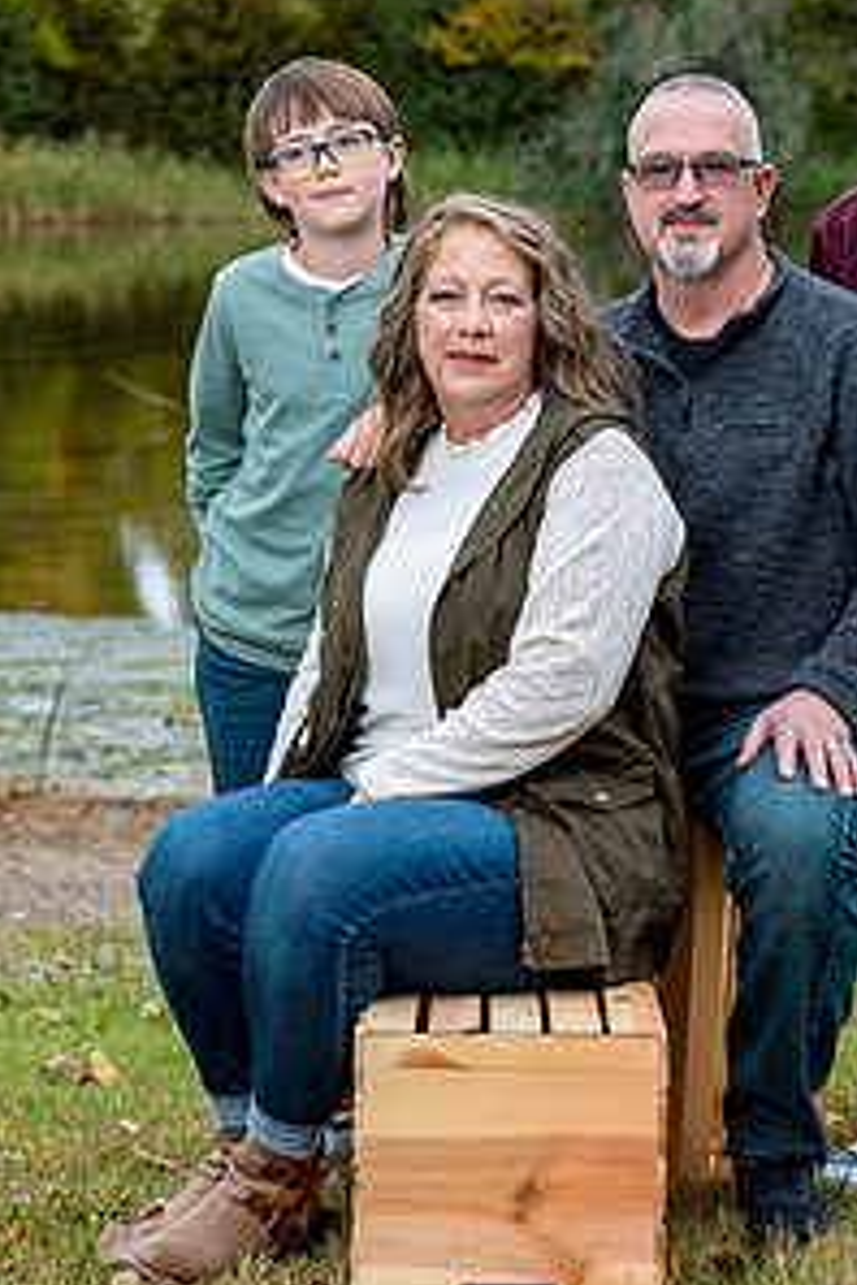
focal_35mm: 91
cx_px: 610
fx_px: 3249
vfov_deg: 22.4
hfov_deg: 15.0
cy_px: 571
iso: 125
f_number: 4
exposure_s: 1/80
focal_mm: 60
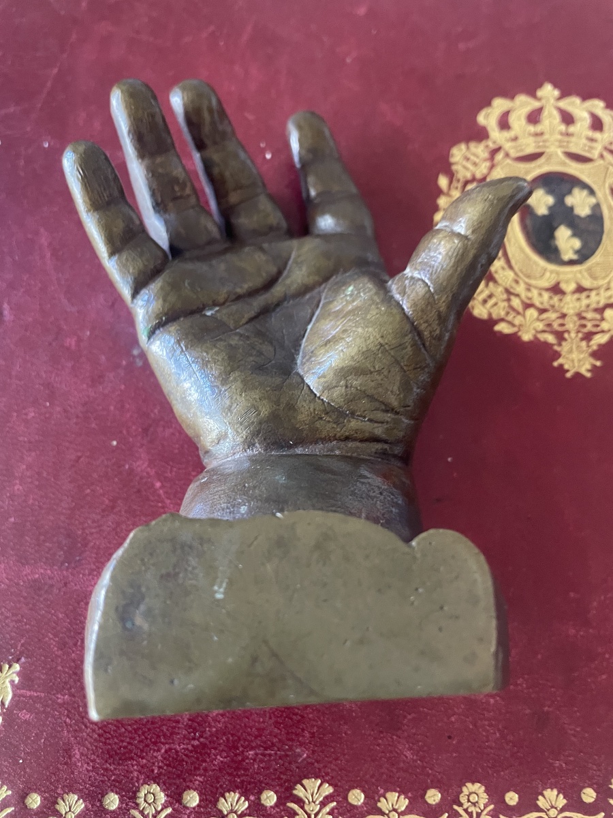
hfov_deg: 53.1
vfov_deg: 67.3
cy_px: 409
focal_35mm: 26
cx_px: 306
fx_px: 614
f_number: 1.6
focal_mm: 4.2
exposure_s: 1/52
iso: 500
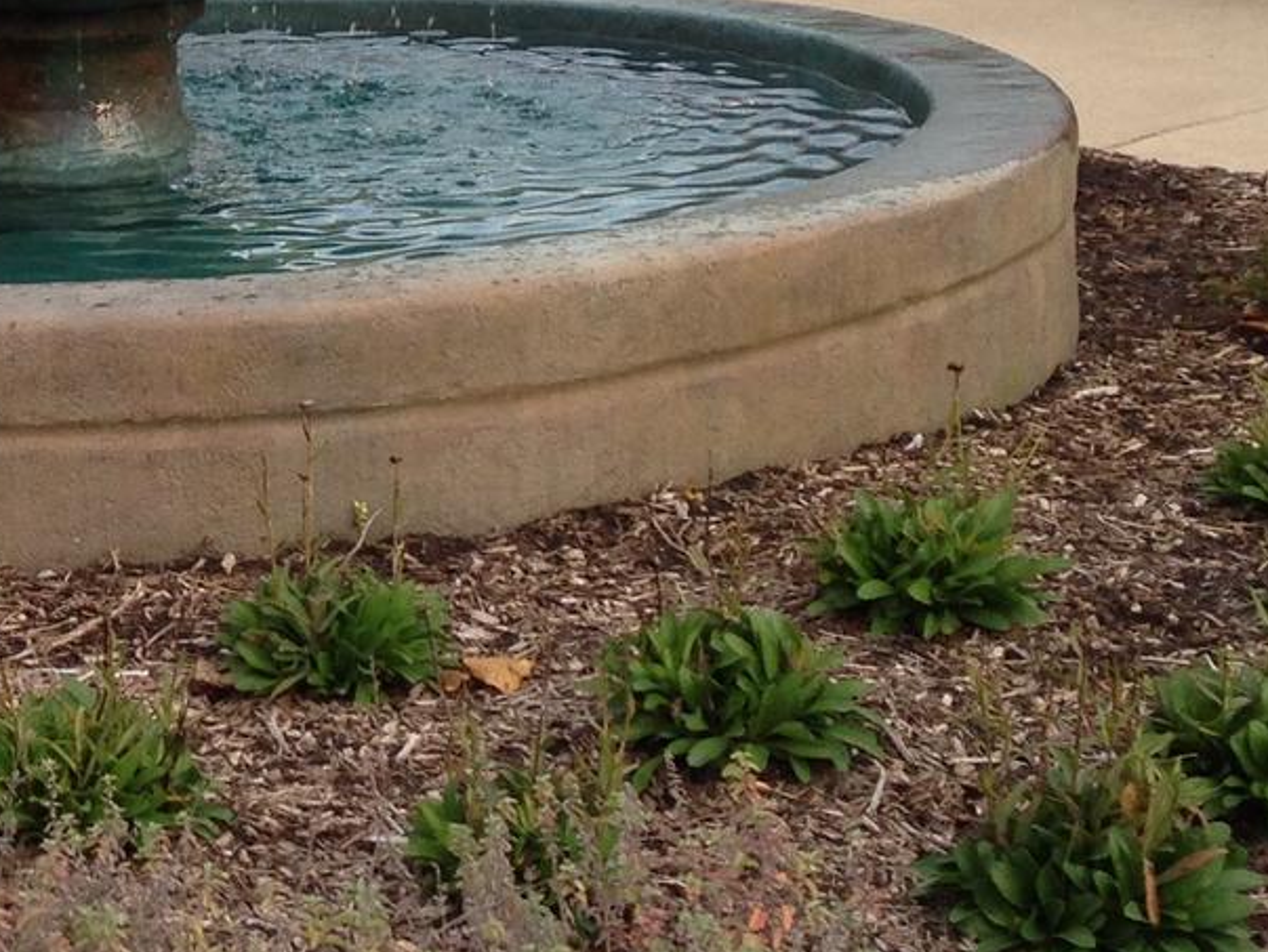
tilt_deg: -9.6
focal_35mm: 112
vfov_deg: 13.2
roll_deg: +3.6
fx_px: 4105
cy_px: 198
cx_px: -267
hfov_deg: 16.8
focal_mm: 4.12
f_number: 2.4
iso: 50
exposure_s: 1/212
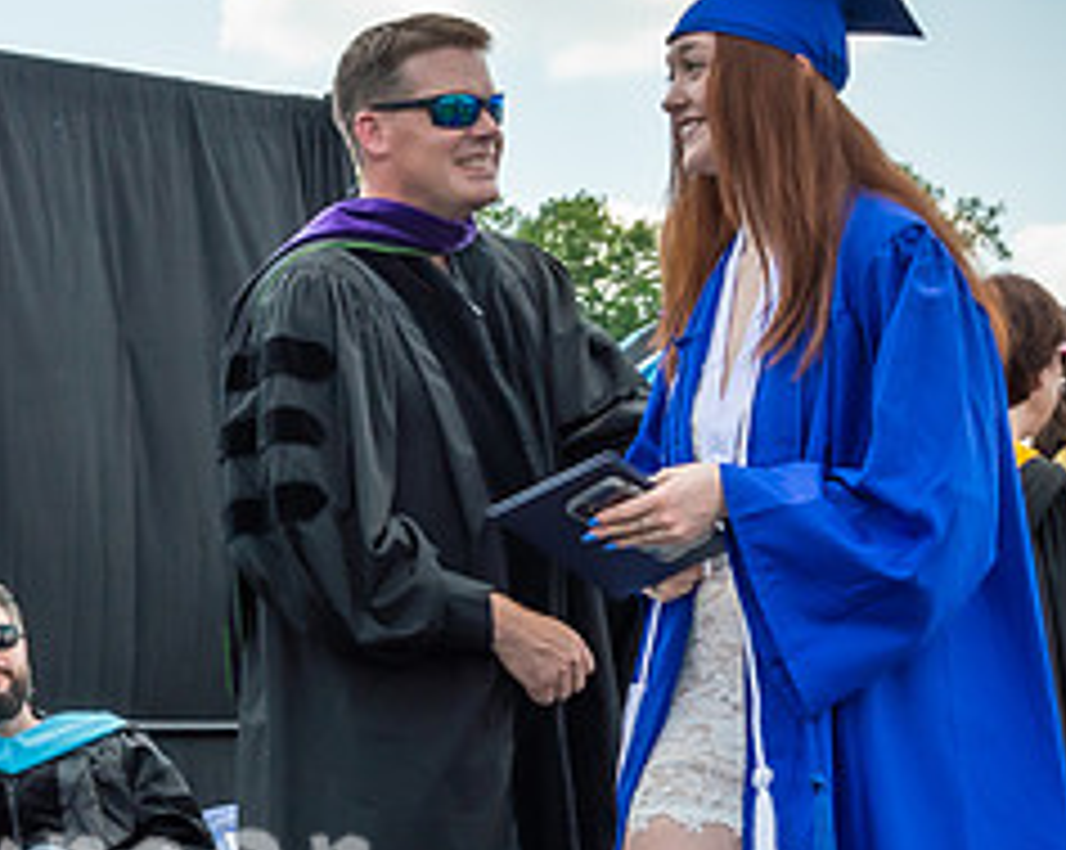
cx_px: 52
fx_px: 3025
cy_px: 798
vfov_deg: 15.8
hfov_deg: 19.5
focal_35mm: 96
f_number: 7.1
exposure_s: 1/320
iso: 200
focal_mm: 20
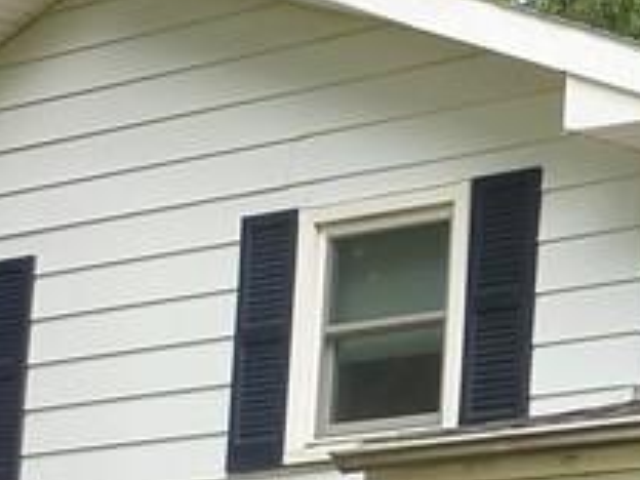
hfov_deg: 9.6
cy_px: 554
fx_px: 3642
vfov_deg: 7.5
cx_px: 1077
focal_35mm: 197
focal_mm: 6.5
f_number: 4
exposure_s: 1/160
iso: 80
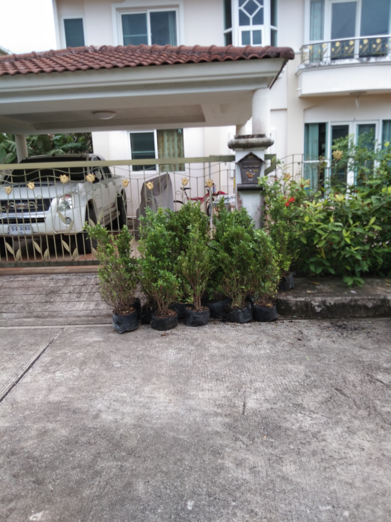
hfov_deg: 46.8
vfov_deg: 60.0
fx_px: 452
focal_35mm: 30
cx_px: 196
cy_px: 261
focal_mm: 3.65
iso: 50
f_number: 2.2
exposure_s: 1/291
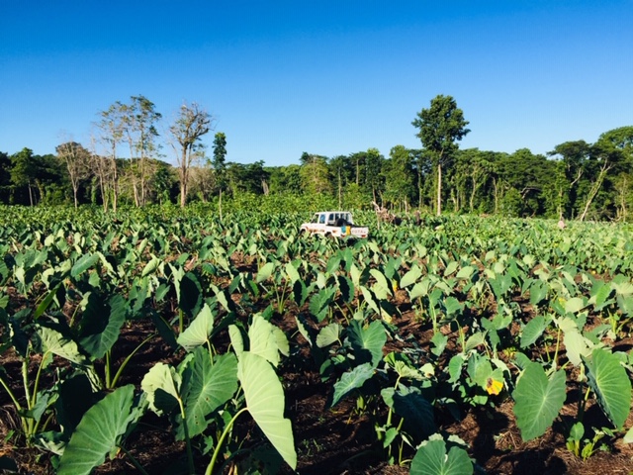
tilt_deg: -6.3
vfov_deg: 48.2
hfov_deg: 61.7
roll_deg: -0.2
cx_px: 316
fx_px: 530
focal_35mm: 29
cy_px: 238
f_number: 2.2
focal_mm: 4.15
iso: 32
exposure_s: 1/1980
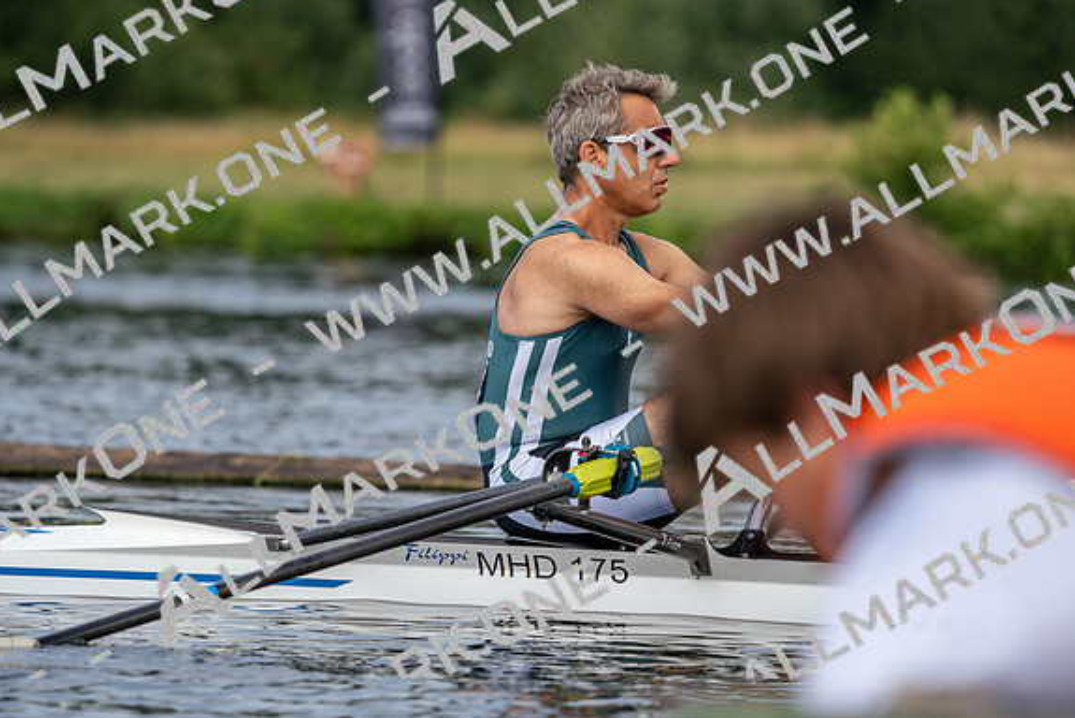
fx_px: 10277
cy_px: 358
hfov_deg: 6.0
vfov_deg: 4.0
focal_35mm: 344
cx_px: 537
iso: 400
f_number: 6.3
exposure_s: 1/1600
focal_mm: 341
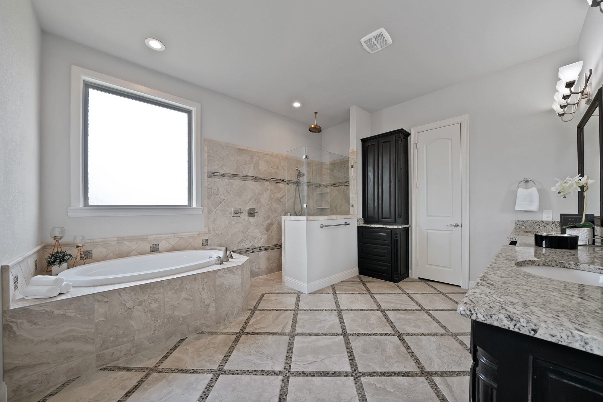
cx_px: 302
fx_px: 201
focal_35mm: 12
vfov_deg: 90.1
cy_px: 201
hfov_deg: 112.6
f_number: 9
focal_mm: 12
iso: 640
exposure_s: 1/8
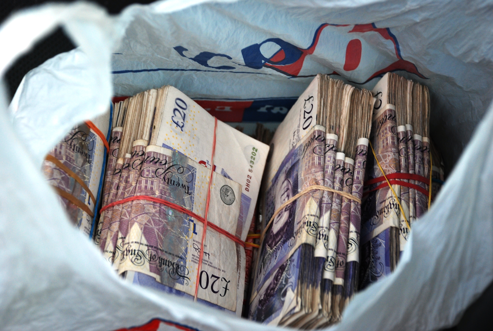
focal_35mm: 93
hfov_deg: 21.9
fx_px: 1276
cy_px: 166
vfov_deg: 14.8
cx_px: 246
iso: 320
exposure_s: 1/125
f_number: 5.3
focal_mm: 62
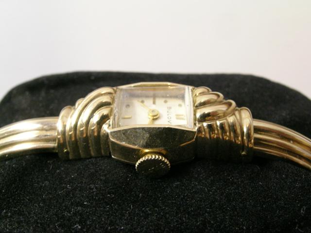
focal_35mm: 46
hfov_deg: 41.2
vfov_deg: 31.5
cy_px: 116
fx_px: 413
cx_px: 156
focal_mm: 9.5
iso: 200
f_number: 5.9
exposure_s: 1/3.6
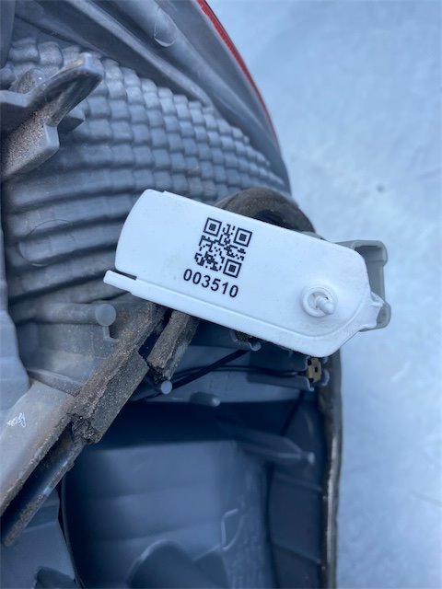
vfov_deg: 67.3
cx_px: 221
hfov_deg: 53.1
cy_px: 294
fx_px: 443
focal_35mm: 26
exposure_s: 1/890
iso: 32
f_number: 1.8
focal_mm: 4.25
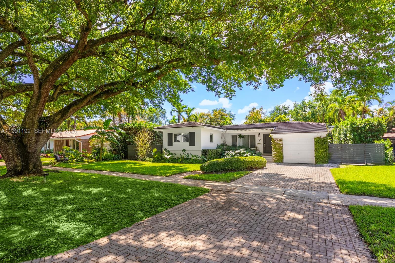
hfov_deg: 86.9
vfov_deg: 64.6
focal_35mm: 19
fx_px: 209
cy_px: 132
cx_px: 198
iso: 100
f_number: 8
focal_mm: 19
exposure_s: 1/80
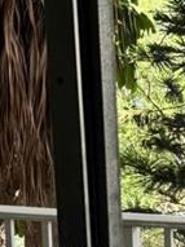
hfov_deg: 8.8
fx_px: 1077
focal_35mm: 151
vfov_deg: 12.9
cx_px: 462
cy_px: 256
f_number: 1.78
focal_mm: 6.76
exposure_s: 1/338
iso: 80
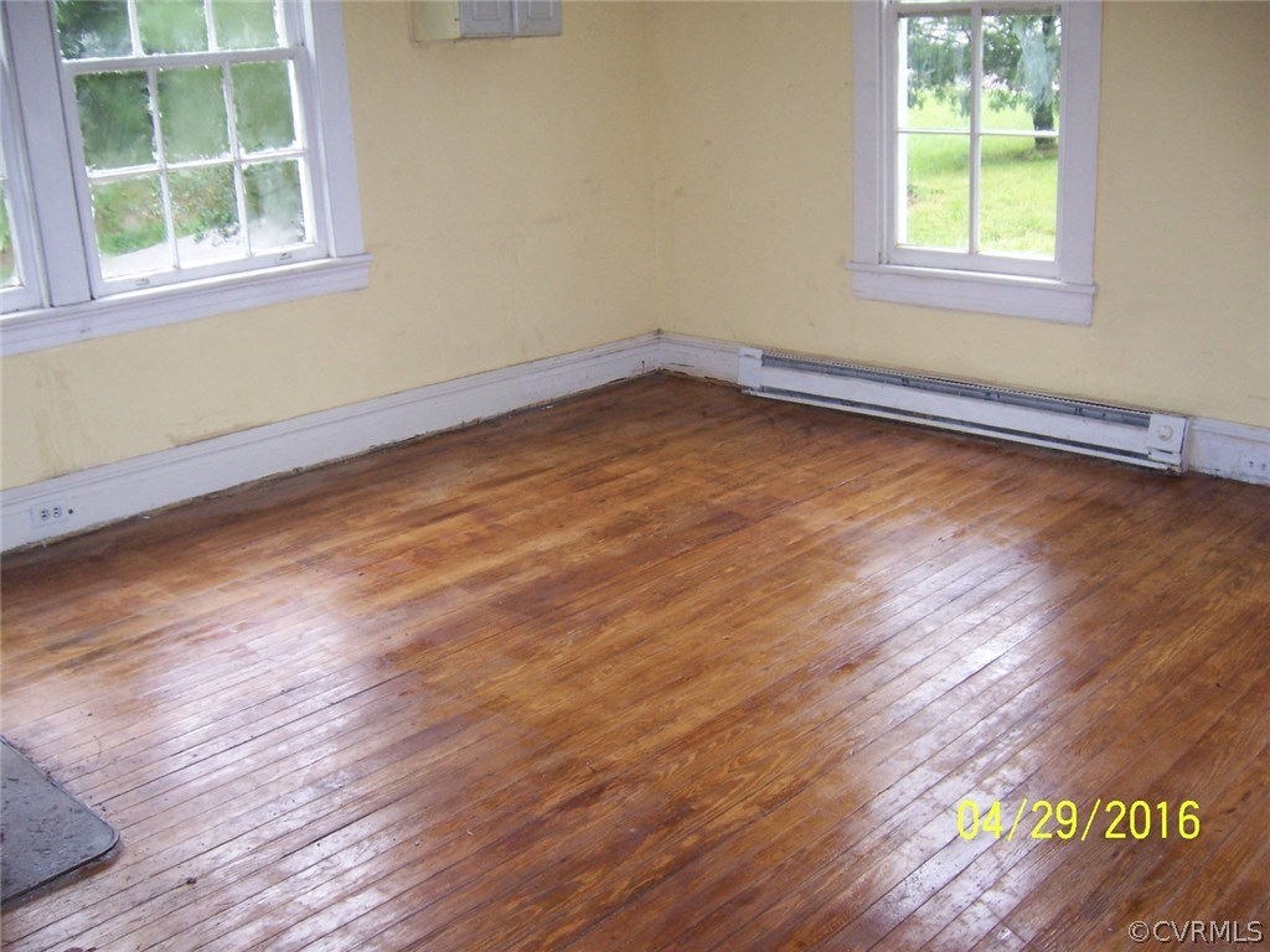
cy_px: 476
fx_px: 1321
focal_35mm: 36
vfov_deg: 39.7
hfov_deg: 51.4
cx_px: 635
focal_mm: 6.2
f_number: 2.8
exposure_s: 1/60
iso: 125
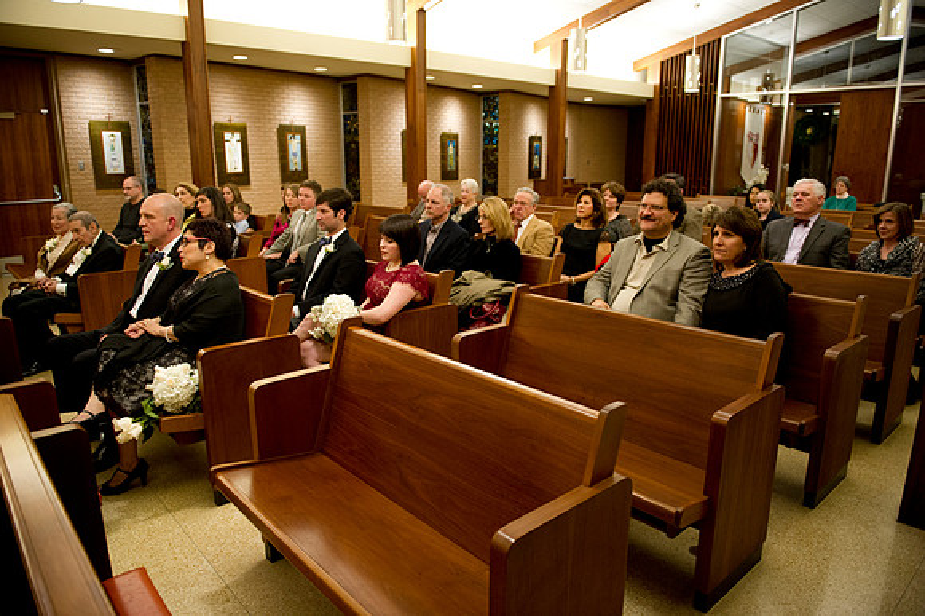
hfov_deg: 73.8
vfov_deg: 53.1
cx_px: 462
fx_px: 616
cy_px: 308
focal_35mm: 24
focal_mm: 24
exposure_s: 1/125
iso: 1600
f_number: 2.8
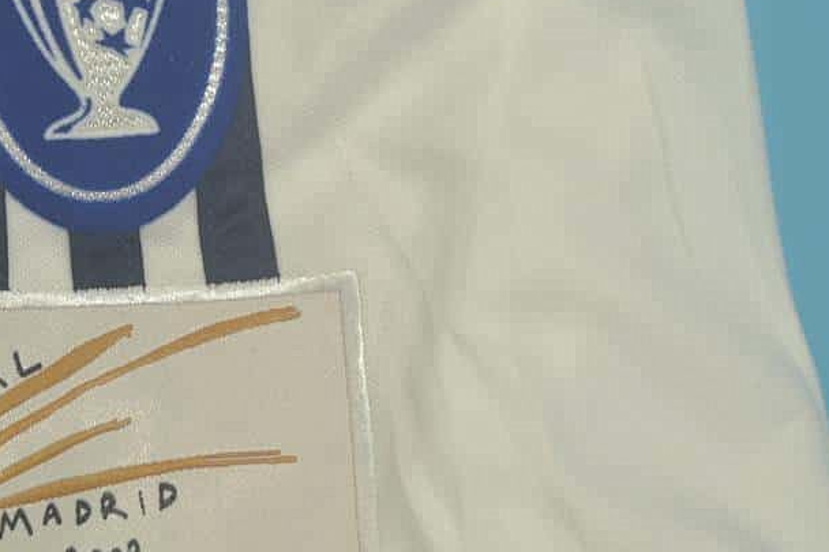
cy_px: 192
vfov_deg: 17.0
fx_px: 1842
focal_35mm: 80
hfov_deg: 24.9
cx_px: 145
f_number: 4.5
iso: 200
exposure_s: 1/100
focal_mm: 30
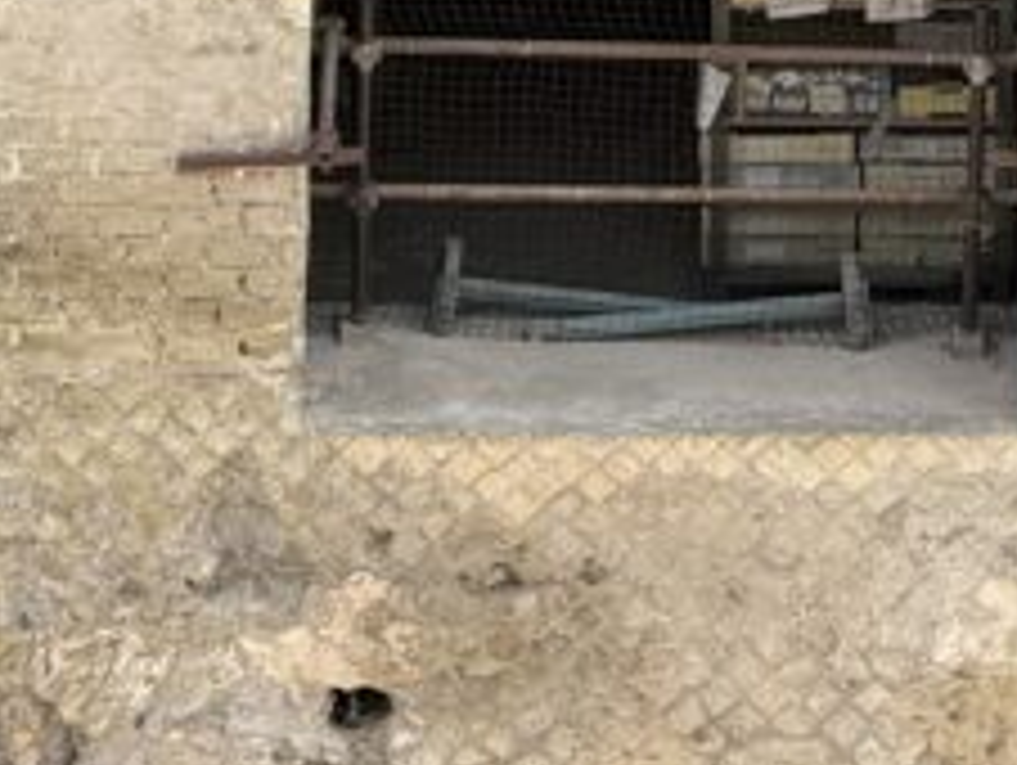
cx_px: -522
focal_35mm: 371
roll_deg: +1.2
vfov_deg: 4.0
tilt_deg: -30.1
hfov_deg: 5.3
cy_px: 1042
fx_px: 10911
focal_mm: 15.66
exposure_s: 1/349
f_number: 2.8
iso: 64
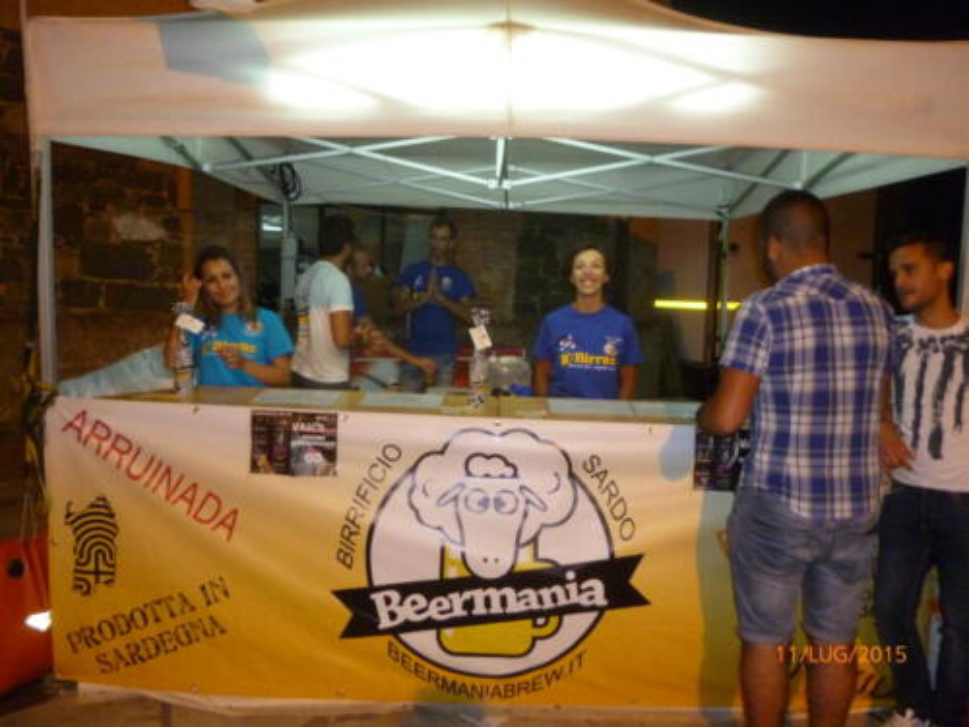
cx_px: 484
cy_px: 364
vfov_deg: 49.7
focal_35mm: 28
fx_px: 784
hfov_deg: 63.4
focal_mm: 5
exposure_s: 1/60
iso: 500
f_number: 3.1
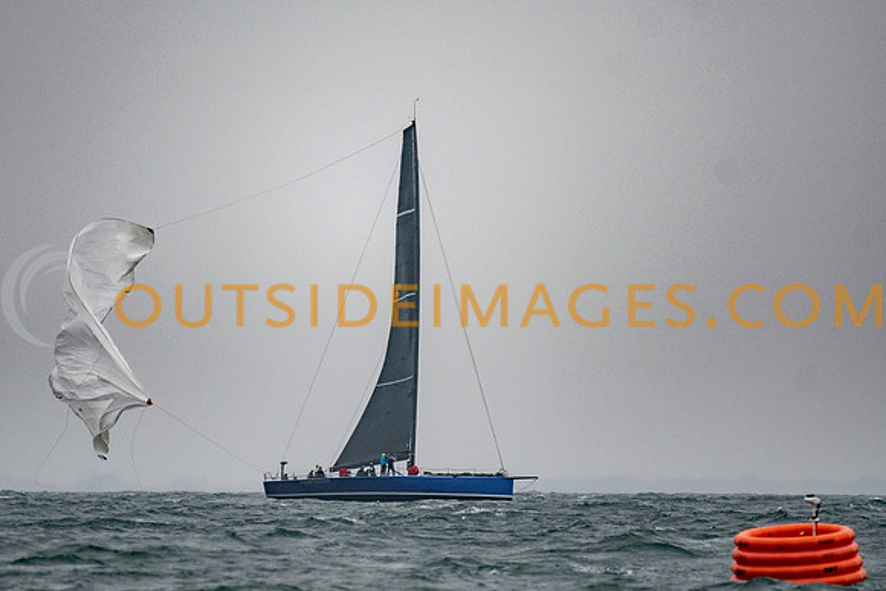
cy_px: 240
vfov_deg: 2.5
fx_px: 13291
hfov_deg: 3.8
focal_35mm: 540
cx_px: 379
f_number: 4
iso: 400
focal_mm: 300
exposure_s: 1/6400
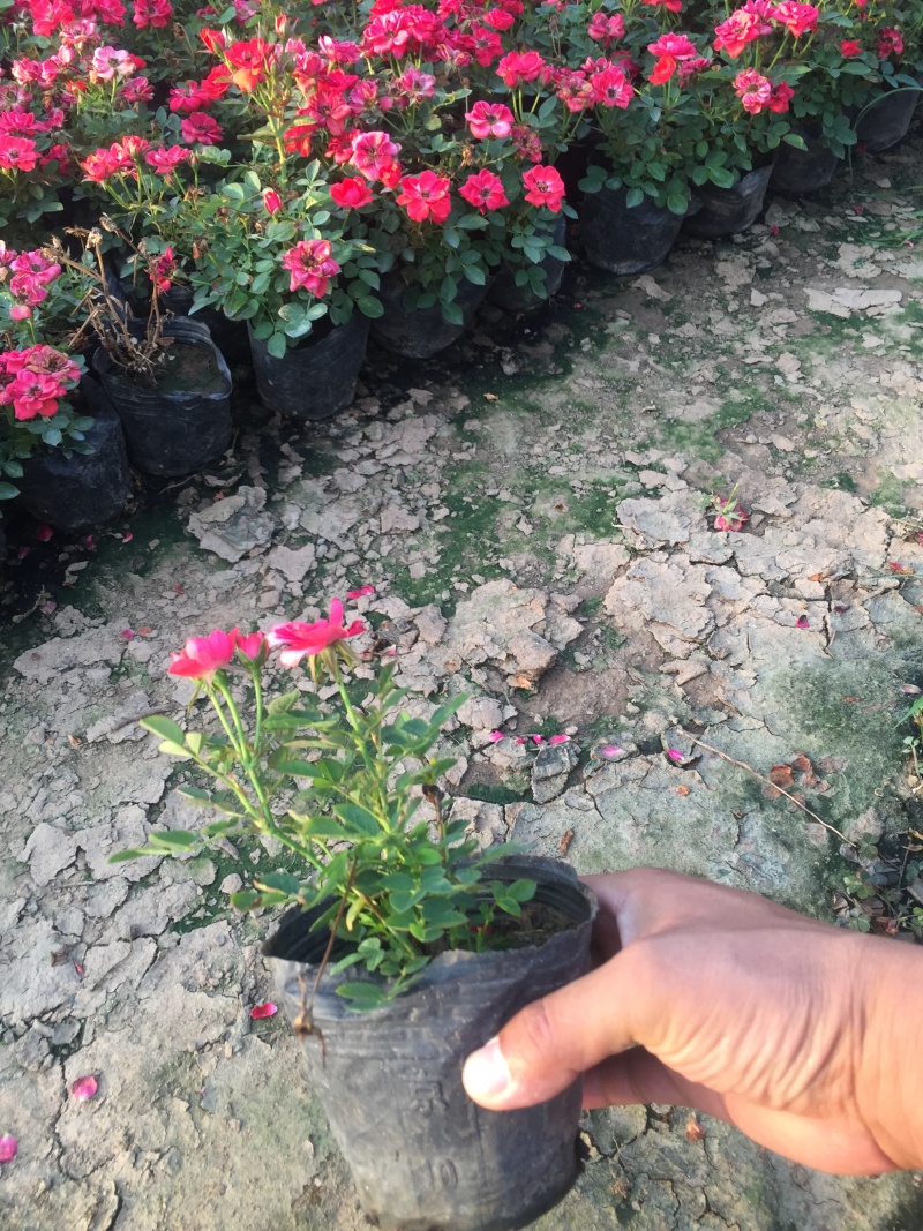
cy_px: 616
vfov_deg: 61.7
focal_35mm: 29
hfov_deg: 48.2
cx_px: 462
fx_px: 1031
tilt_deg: -48.0
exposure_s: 1/100
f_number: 2.2
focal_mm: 4.15
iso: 50
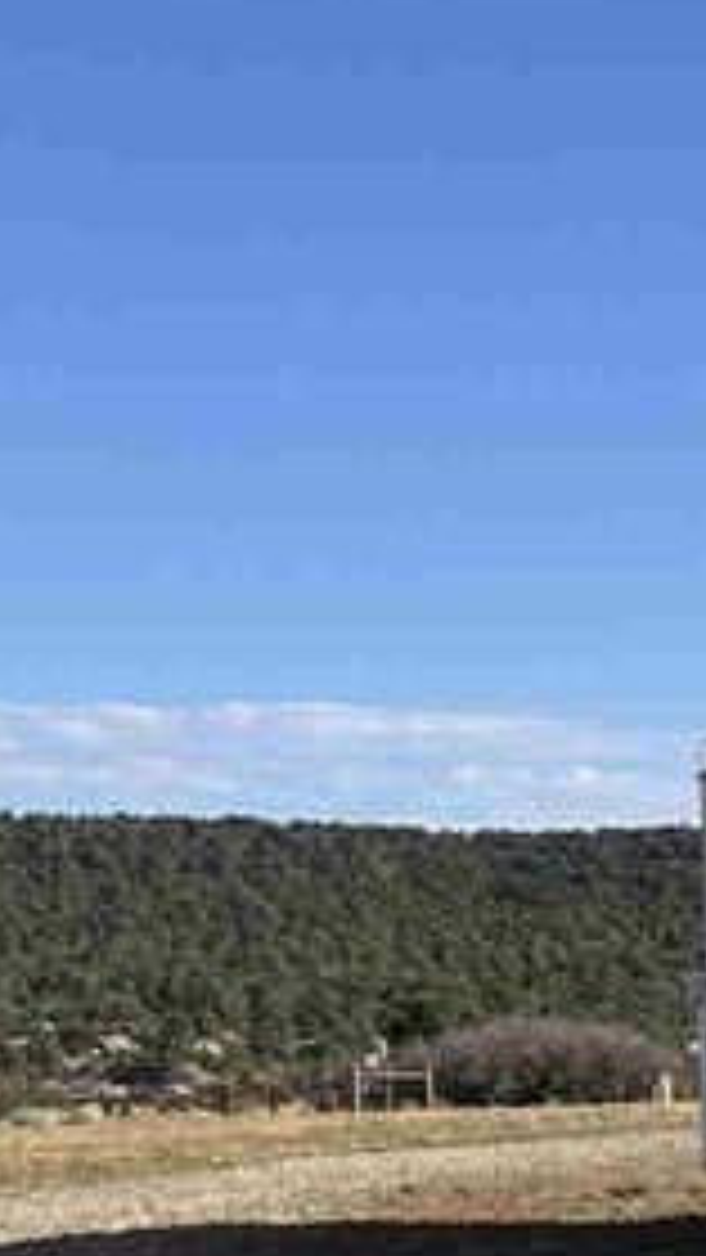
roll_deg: +1.4
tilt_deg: -3.3
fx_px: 3460
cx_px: 1790
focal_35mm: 104
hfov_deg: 10.0
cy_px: 1193
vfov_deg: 20.0
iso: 50
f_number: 1.5
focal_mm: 5.7
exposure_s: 1/3356
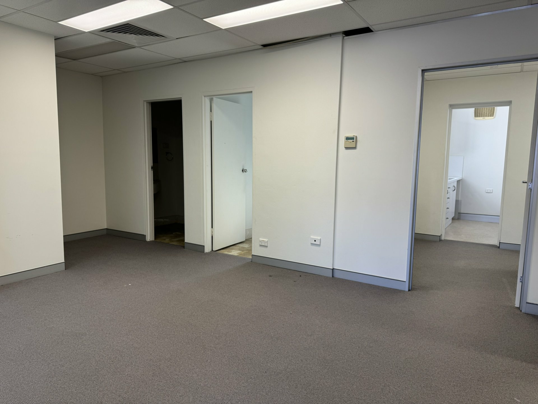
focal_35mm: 24
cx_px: 269
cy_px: 202
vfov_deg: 56.8
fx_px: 373
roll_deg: -1.3
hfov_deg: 71.6
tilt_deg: -6.8
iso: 80
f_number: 1.78
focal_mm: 6.76
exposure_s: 1/100
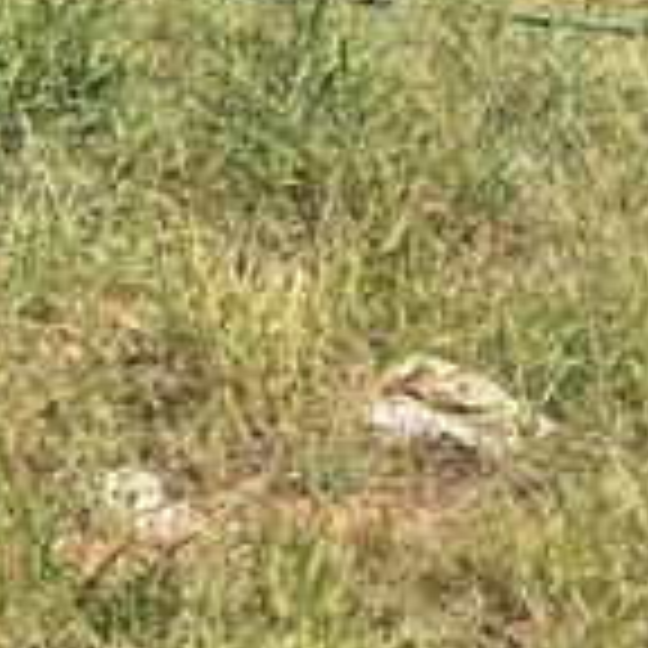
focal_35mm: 163
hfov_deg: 9.6
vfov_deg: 10.4
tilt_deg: -1.5
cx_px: 1521
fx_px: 3452
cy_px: -248
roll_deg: +1.5
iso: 50
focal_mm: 5.96
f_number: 1.6
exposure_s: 1/2639
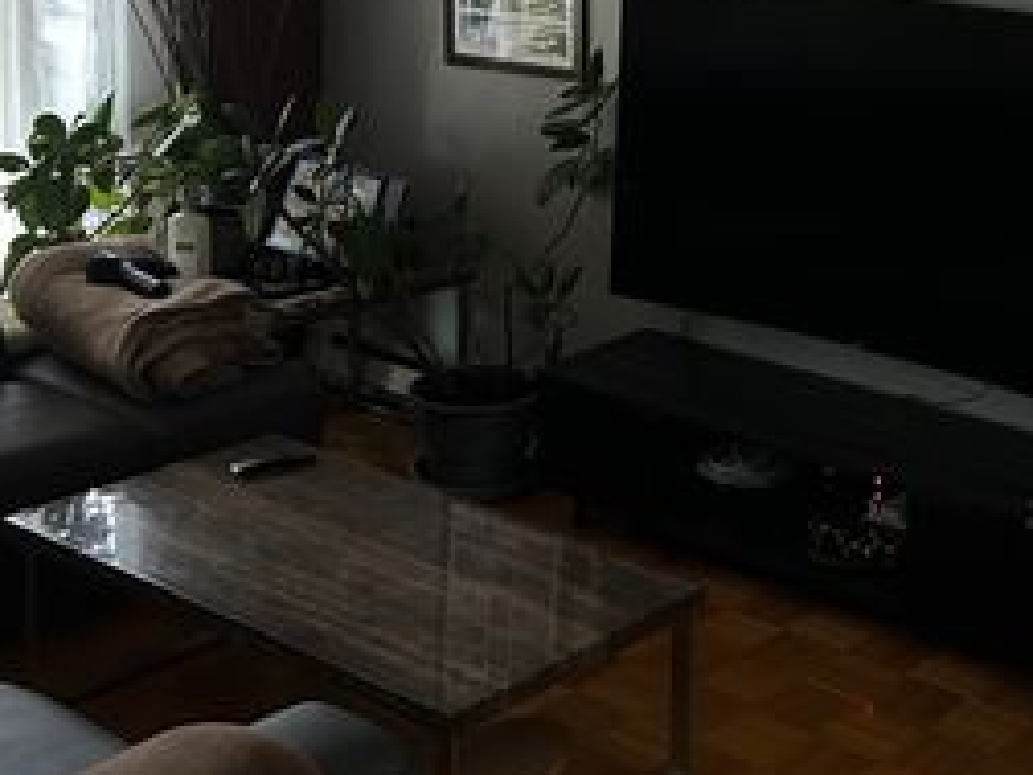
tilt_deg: -10.1
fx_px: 1850
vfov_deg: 23.2
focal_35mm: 62
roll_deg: -2.0
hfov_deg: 29.9
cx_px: 922
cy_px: 107
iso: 1000
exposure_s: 1/30
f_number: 1.5
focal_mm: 5.7
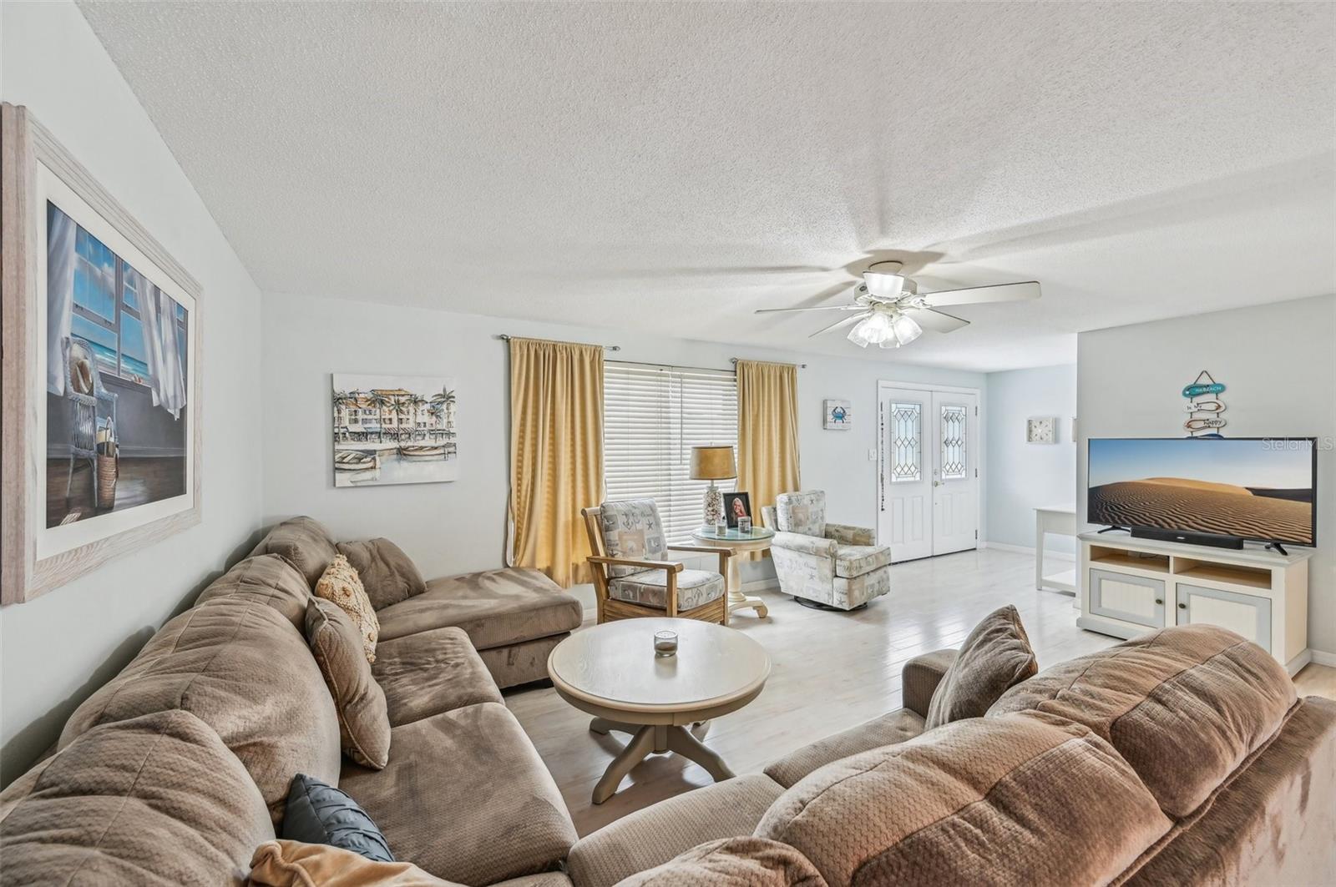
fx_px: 519
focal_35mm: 14
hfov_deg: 104.3
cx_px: 668
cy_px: 444
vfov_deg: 81.1
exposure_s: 1/30
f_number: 8
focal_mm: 14
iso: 400
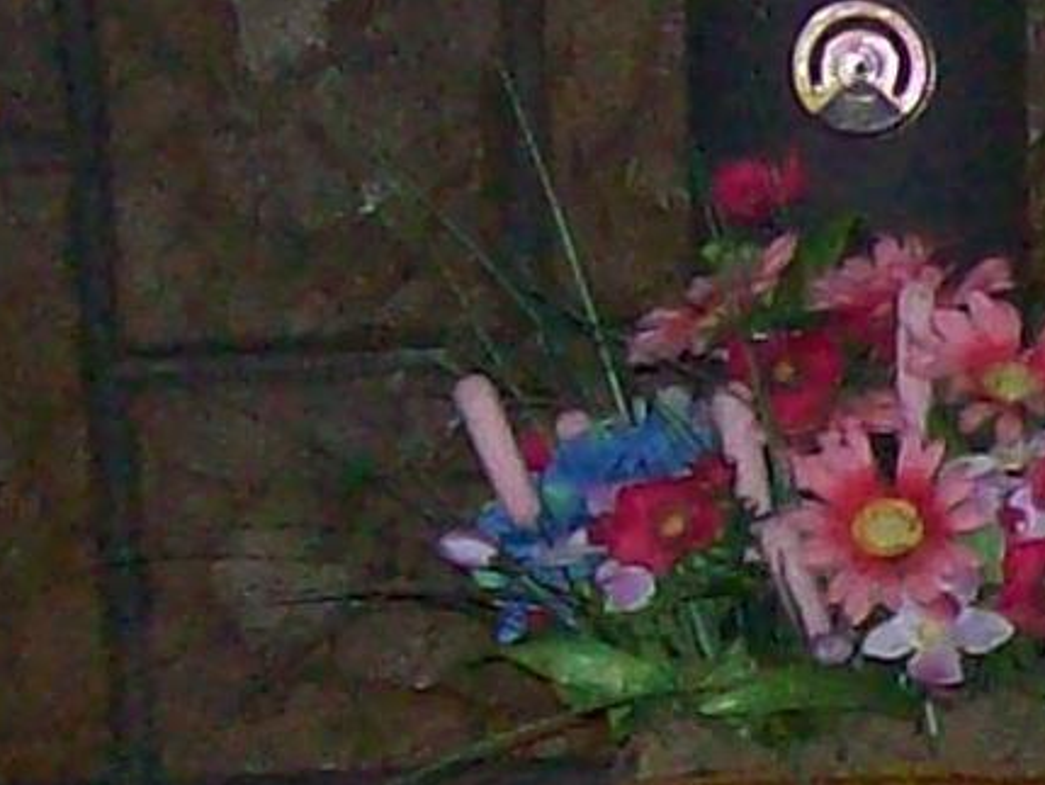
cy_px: 1249
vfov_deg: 5.9
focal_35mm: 251
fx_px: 7582
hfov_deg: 7.5
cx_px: 2335
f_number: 2.7
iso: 200
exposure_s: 1/64
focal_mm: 6
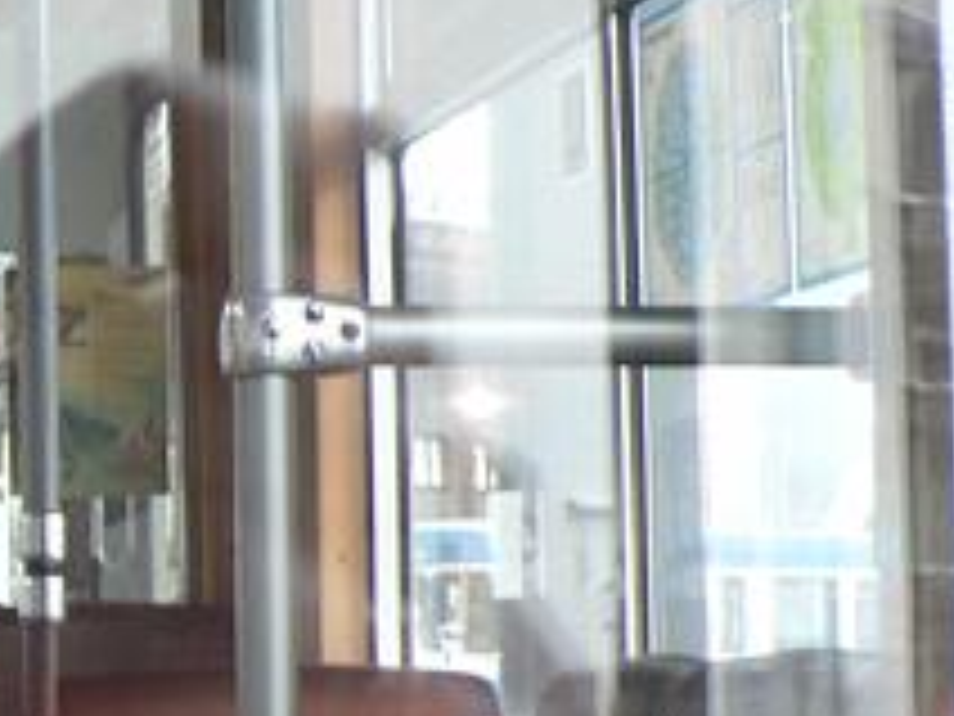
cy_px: 581
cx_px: -576
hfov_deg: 13.5
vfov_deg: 10.9
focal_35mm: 136
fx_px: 3748
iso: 80
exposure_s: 1/15
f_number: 2.8
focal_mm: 6
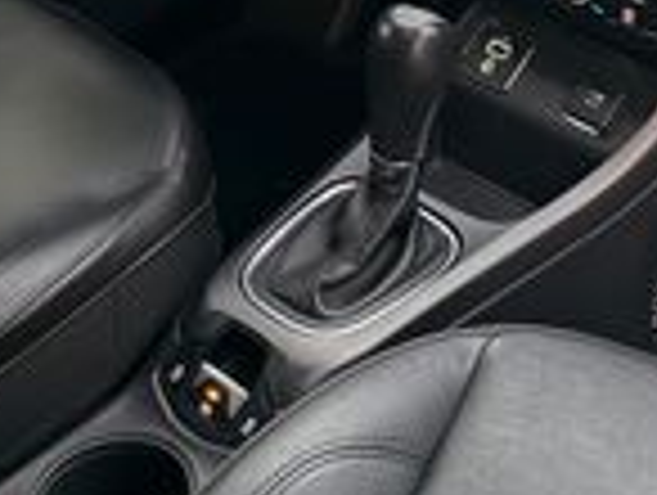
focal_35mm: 77
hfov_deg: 25.0
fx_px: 1464
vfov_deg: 18.5
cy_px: -45
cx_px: 482
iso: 1000
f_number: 1.78
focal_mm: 6.76
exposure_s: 1/16
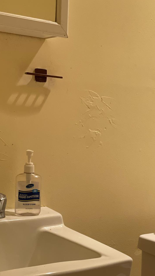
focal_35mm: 69
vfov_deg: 30.5
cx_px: 114
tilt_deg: -5.4
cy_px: 166
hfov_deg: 17.4
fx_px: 504
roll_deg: -3.0
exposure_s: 1/120
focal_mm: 6
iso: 125
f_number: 2
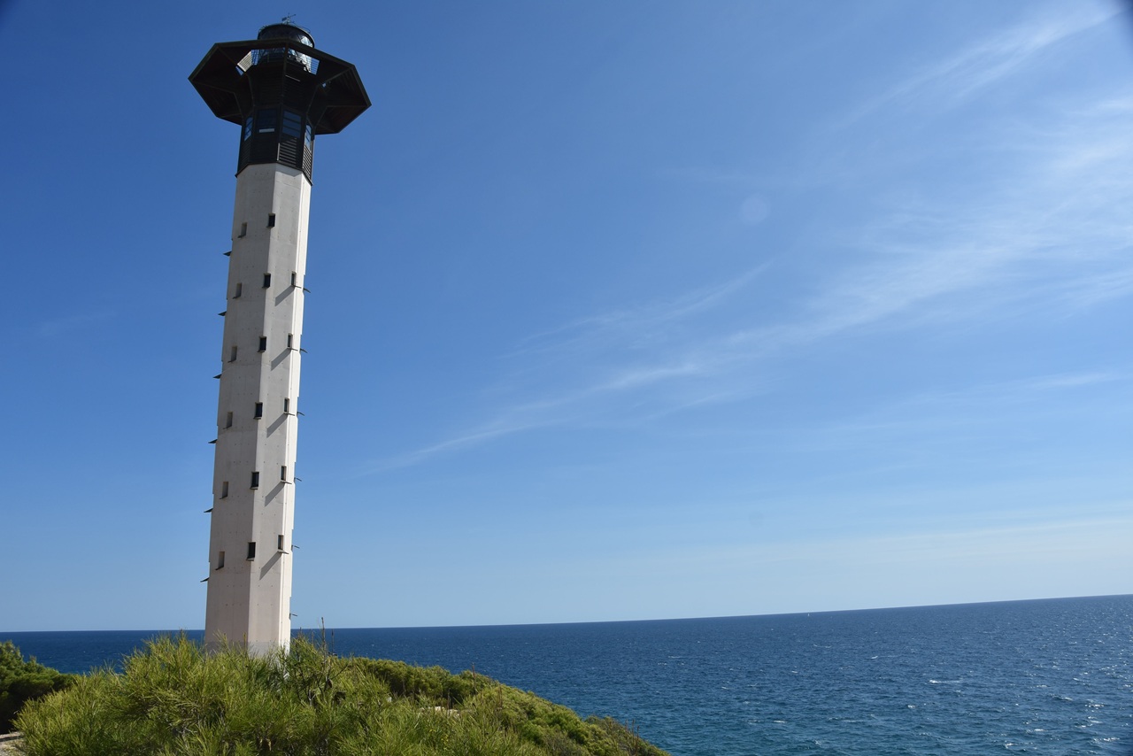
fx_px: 850
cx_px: 566
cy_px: 378
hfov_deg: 67.4
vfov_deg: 48.0
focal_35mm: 27
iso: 110
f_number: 8
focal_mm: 18
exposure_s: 1/500
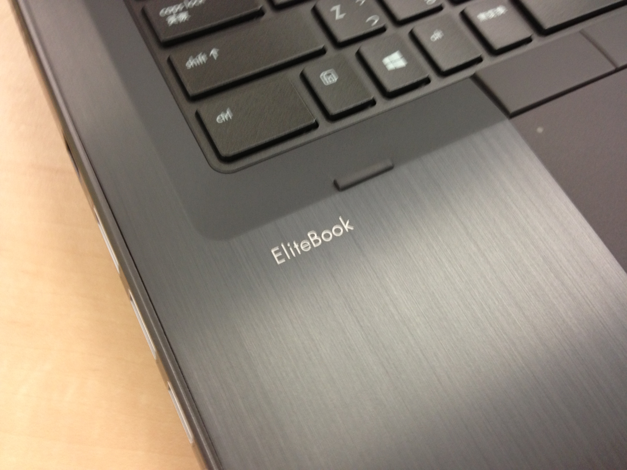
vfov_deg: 42.9
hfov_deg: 55.4
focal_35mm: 33
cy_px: 235
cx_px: 314
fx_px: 598
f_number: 2.4
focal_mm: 4.13
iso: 125
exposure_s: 1/20
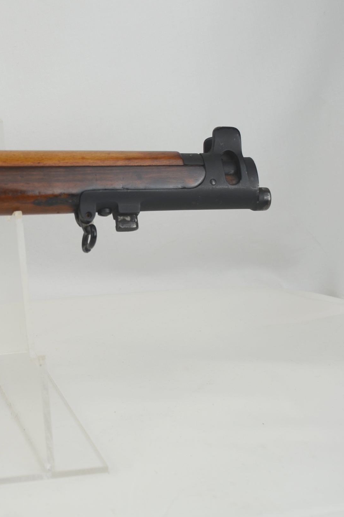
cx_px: -17
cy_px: 258
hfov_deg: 13.5
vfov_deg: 20.4
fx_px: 1433
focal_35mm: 100
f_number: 4.5
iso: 100
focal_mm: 44
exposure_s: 1/50
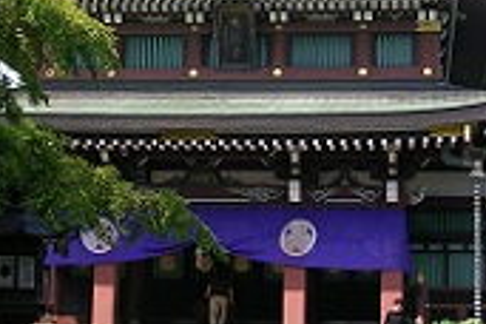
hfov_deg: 22.6
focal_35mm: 90
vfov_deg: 15.1
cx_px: 267
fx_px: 1215
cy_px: 58
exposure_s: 1/488
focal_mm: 5.8
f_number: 2.8
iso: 50
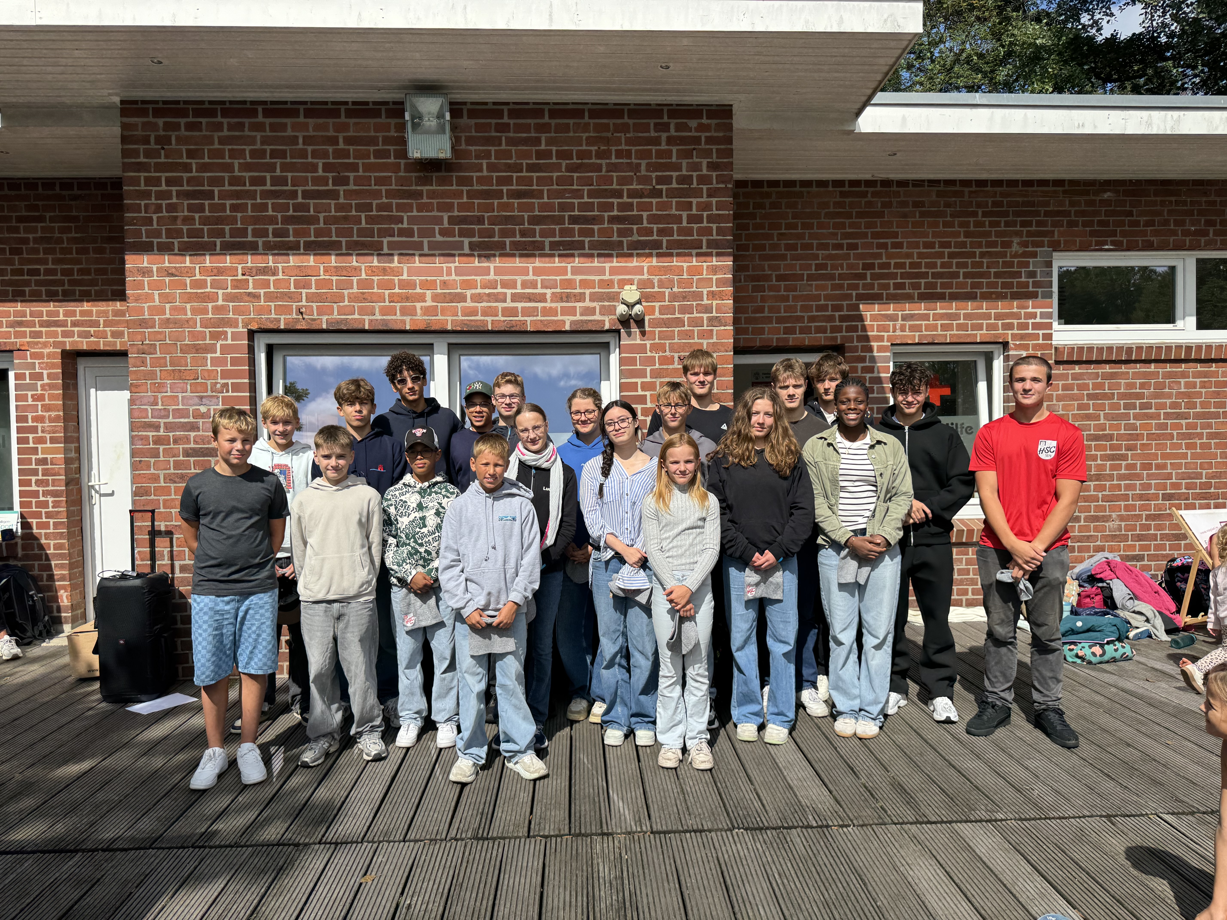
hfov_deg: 71.6
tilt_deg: -1.7
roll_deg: +0.7
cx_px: 614
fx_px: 851
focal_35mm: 24
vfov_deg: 56.8
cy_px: 460
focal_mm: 6.76
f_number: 1.78
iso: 80
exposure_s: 1/5348
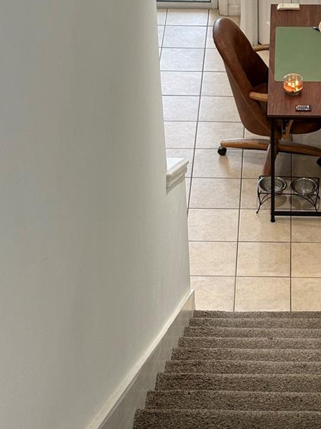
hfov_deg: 14.5
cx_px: 281
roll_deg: -1.4
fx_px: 1250
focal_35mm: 101
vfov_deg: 19.4
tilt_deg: -39.6
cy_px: 244
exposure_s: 1/60
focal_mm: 5.96
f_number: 1.6
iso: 100
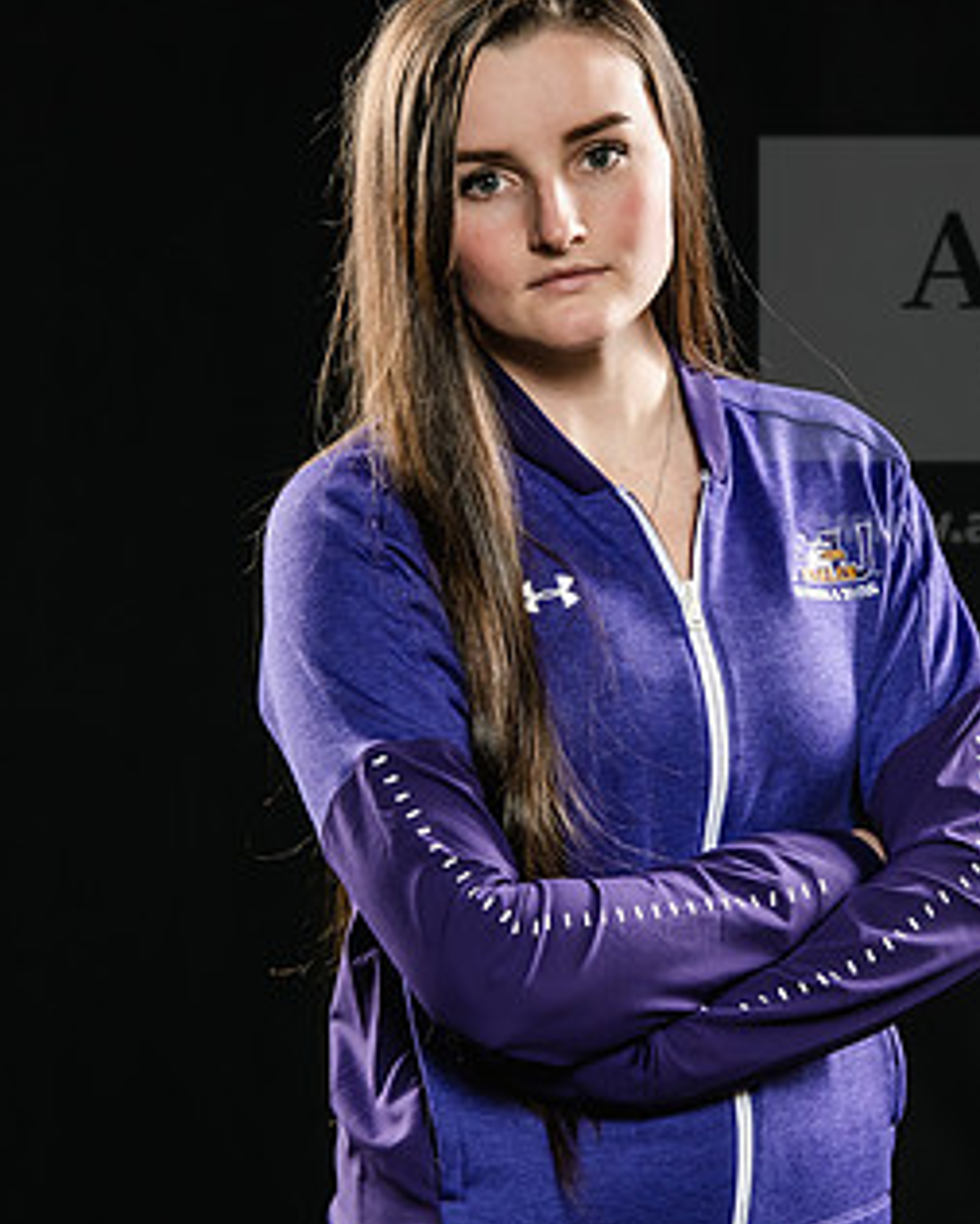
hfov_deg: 7.4
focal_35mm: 210
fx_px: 7610
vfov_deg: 9.2
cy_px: 606
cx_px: 643
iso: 400
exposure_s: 1/200
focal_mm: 122
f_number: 5.6
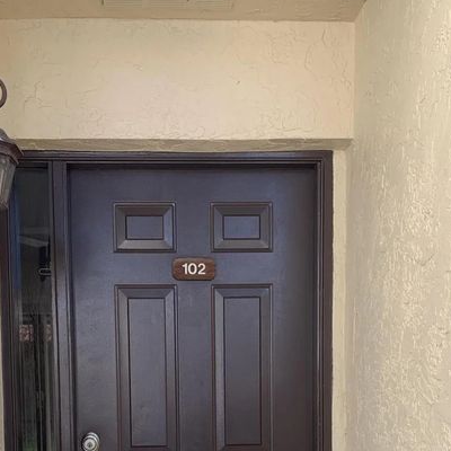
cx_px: 196
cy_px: 427
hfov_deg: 34.6
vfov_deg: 32.5
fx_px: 722
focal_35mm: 49
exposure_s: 1/122
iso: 25
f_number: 1.8
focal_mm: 4.25
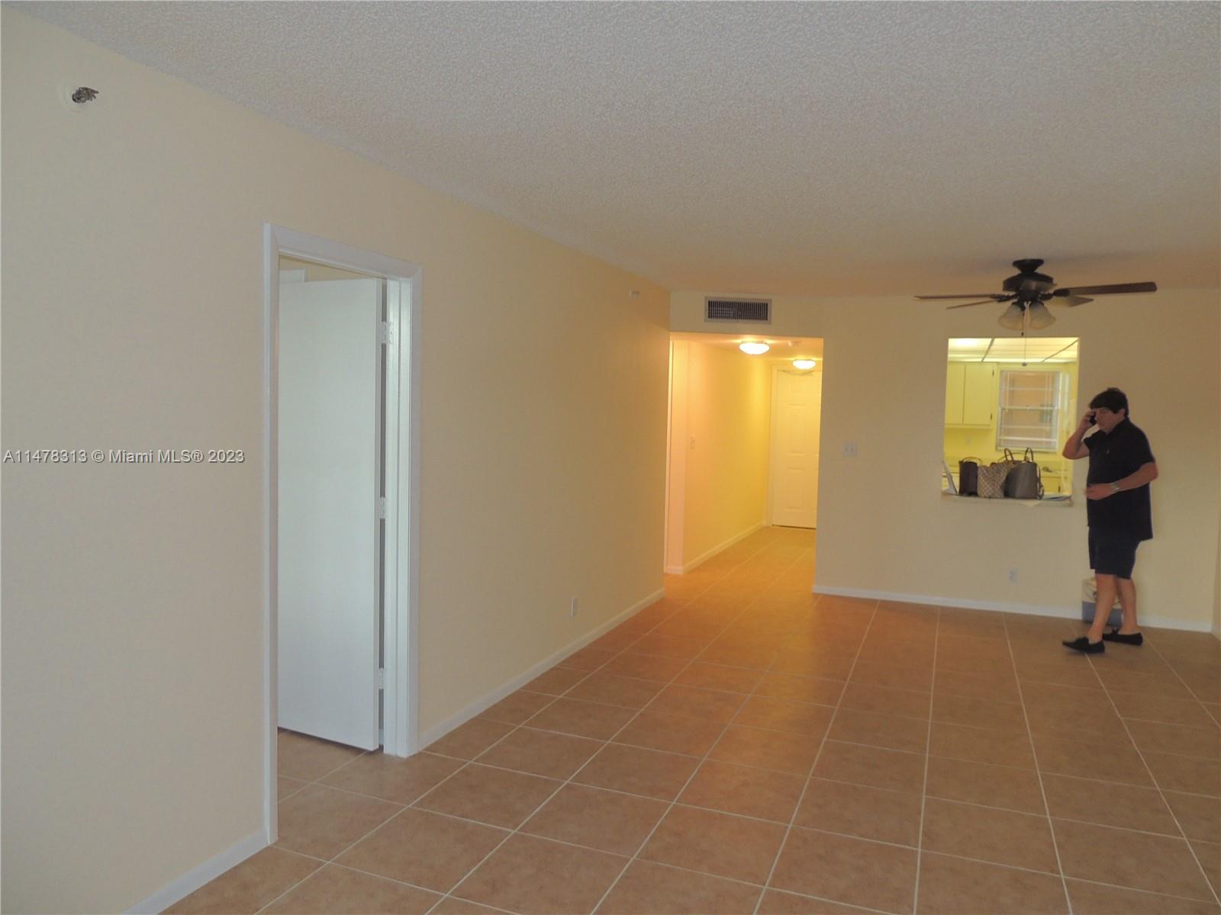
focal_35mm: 24
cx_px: 610
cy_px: 458
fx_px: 847
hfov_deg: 71.6
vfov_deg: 56.8
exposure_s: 1/40
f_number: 3
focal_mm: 4.3
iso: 200
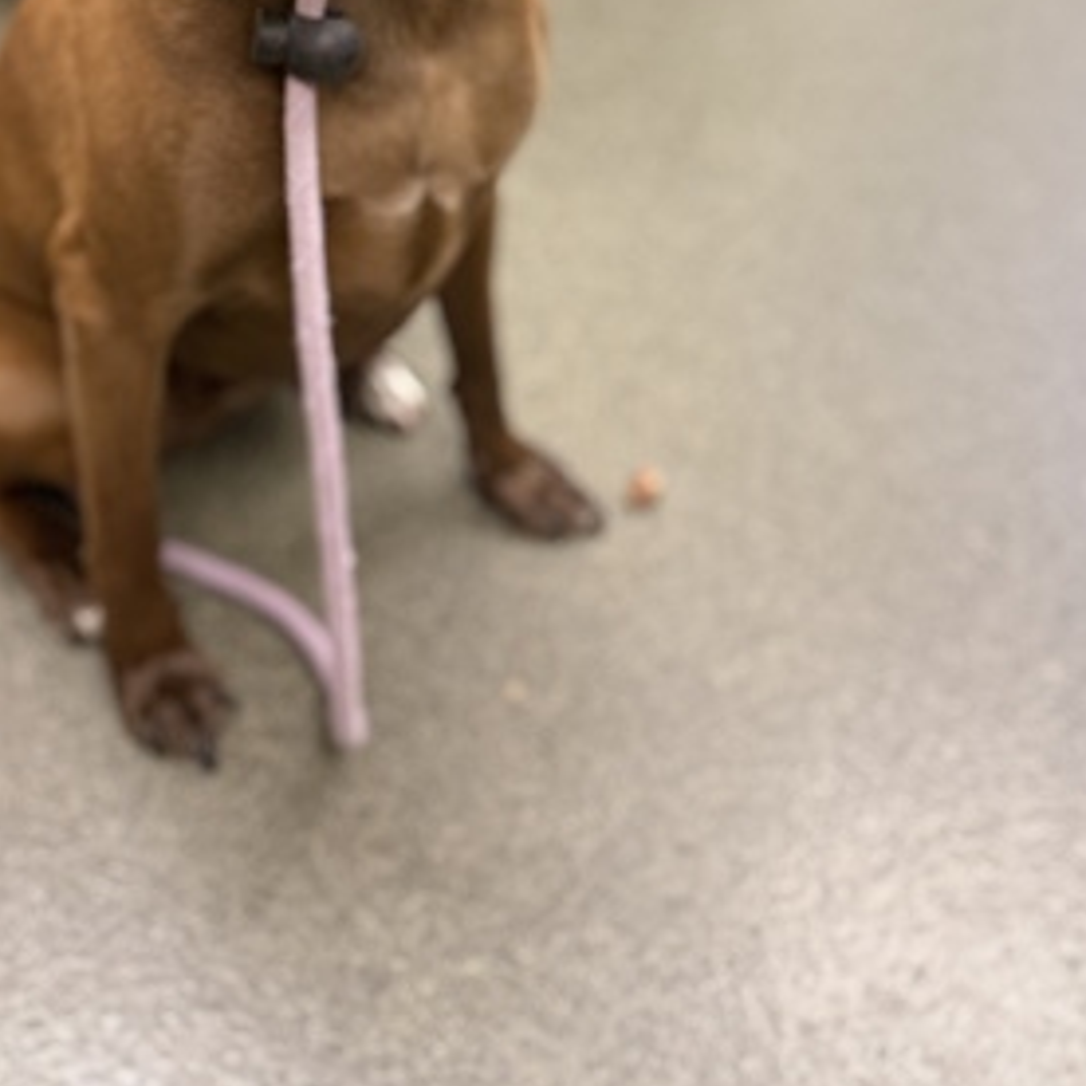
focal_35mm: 43
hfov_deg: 39.0
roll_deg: -2.0
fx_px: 1526
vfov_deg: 36.6
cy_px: 102
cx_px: 445
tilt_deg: -37.5
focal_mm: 6.76
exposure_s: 1/60
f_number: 1.78
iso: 320
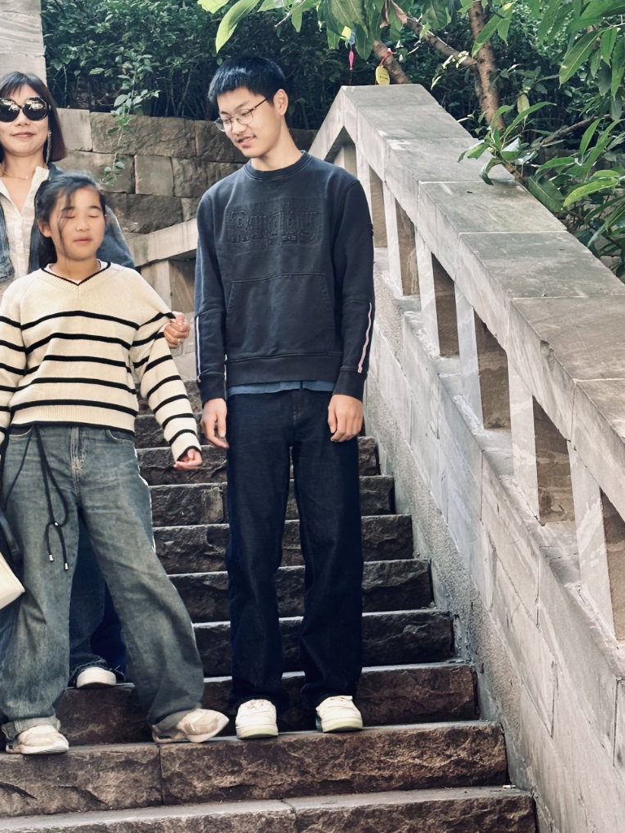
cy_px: 442
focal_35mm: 75
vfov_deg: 26.0
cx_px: 151
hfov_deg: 19.5
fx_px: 1806
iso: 80
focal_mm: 6.9
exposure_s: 1/119
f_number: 1.8
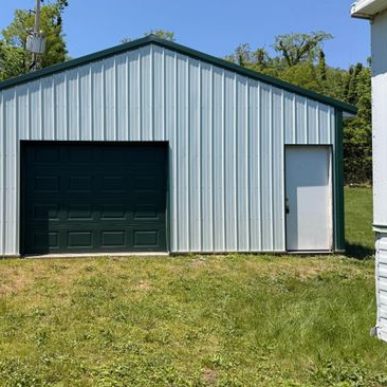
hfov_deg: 54.8
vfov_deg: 55.6
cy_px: 190
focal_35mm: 29
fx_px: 367
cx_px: 140
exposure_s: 1/4405
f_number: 1.78
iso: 80
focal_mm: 6.76
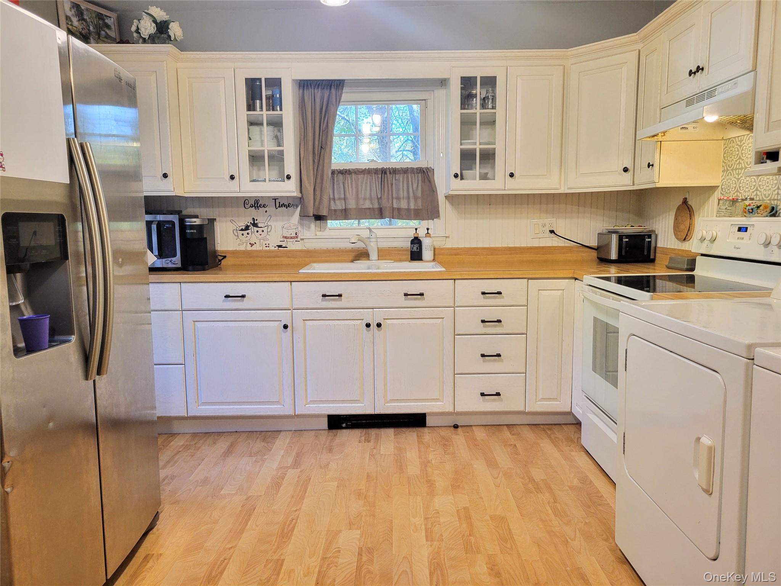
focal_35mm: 26
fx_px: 587
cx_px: 390
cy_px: 293
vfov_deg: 53.1
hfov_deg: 67.3
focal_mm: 5.4
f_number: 1.8
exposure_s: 1/120
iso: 200
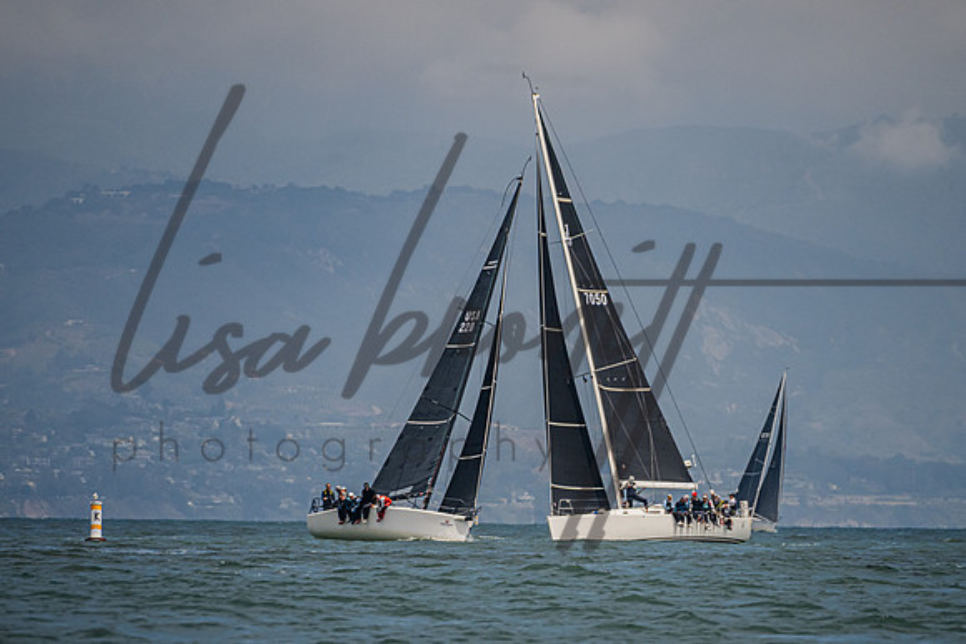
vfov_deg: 2.5
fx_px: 14642
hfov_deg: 3.8
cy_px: 393
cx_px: 529
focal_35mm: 546
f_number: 8
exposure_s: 1/2500
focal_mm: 400
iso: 500
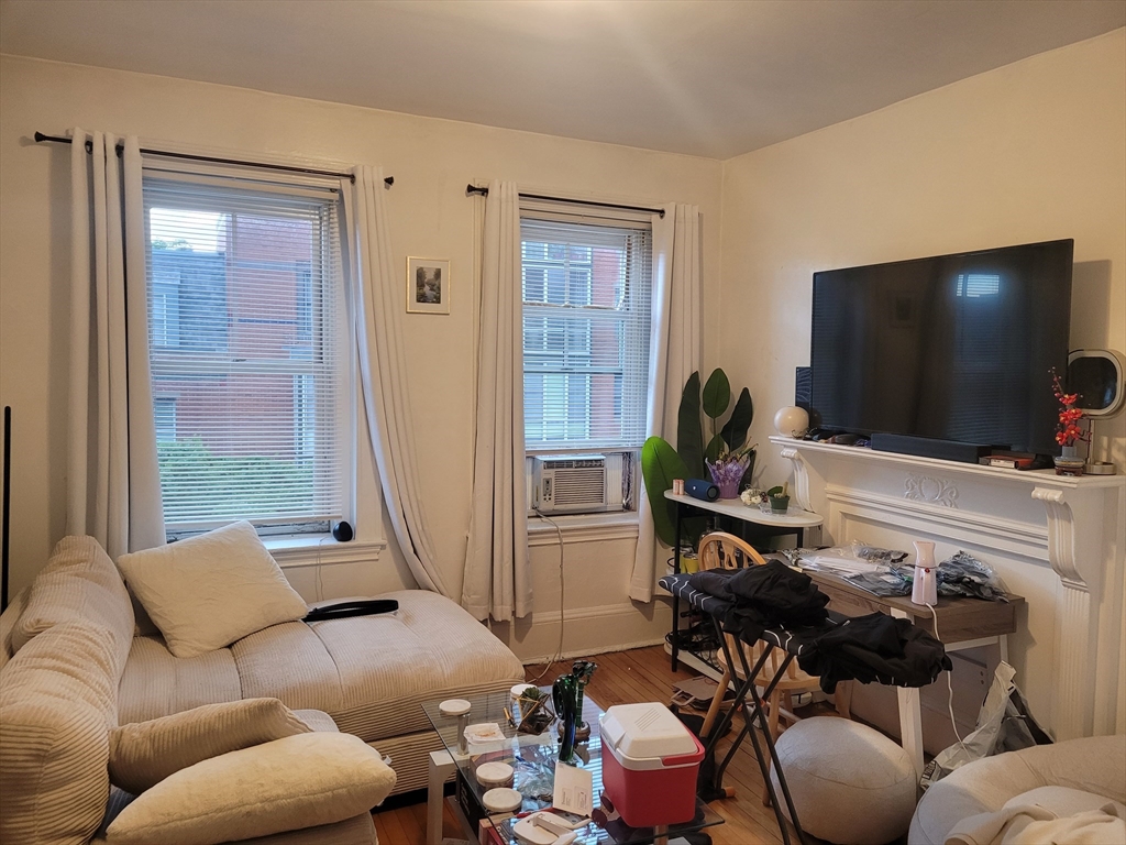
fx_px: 846
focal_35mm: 26
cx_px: 563
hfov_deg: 67.3
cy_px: 422
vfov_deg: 53.1
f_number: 1.8
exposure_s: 1/120
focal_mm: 5.4
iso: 320
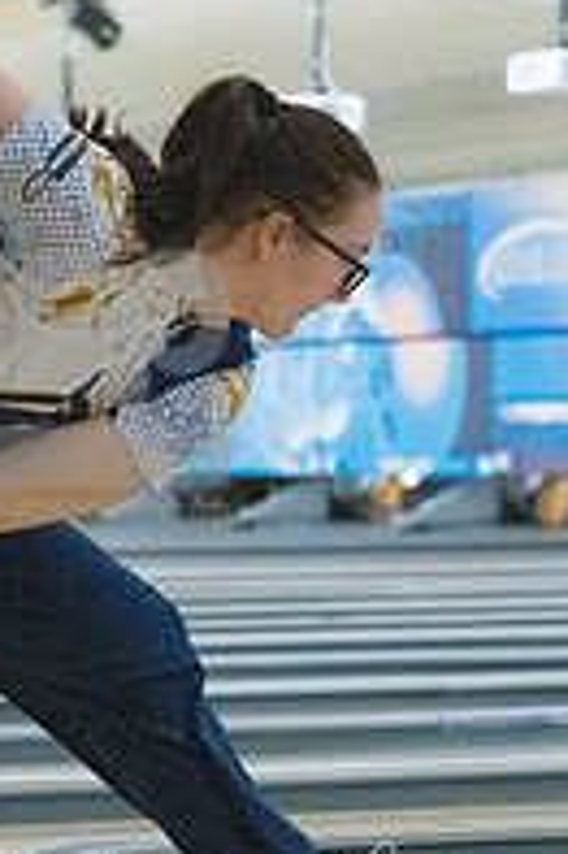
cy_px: 371
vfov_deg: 10.0
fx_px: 4884
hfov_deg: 6.6
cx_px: 100
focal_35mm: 206
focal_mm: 70
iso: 10000
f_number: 4
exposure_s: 1/1000
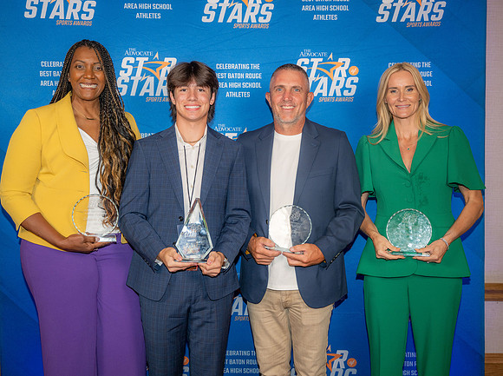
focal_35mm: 42
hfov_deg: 44.8
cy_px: 188
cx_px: 245
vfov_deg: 34.2
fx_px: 610
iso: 320
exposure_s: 1/160
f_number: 3.2
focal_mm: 39
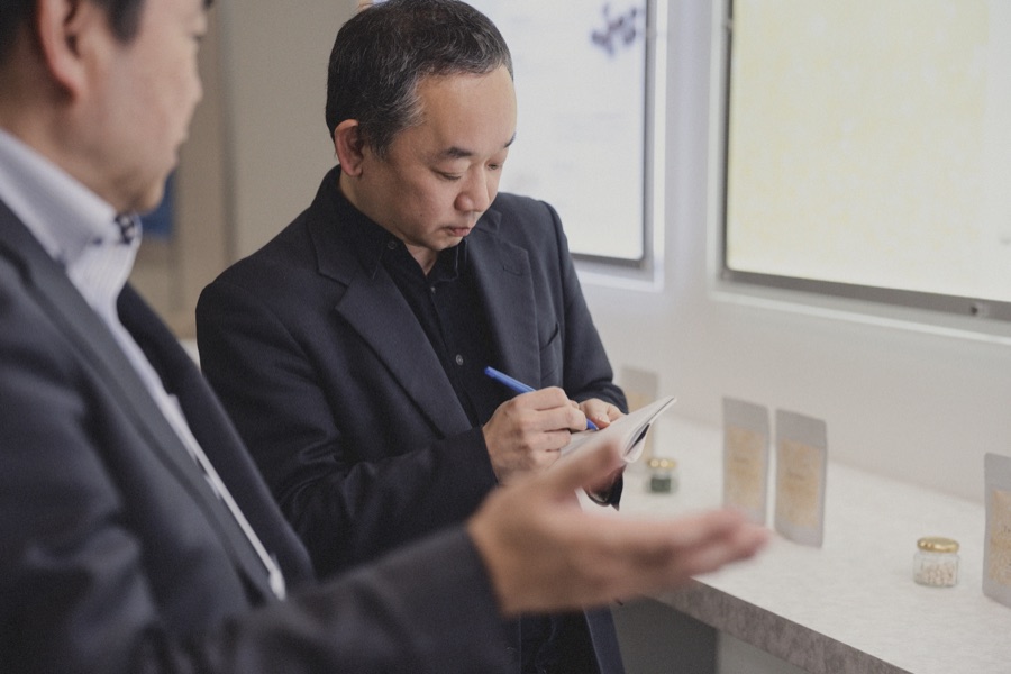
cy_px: 337
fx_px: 1544
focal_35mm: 55
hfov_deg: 36.2
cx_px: 506
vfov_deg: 24.6
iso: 100
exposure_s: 1/125
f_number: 2
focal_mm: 55
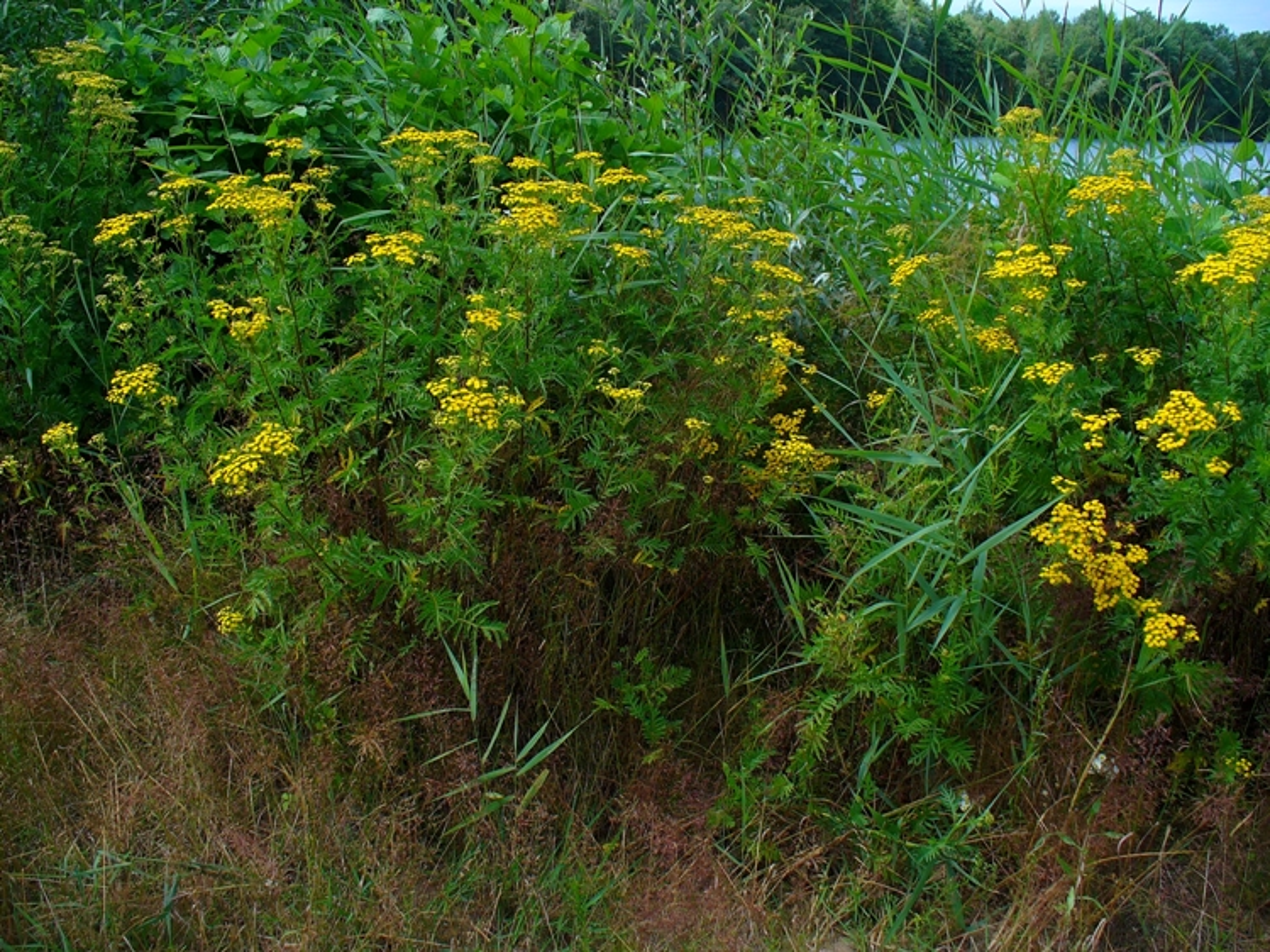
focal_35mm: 37
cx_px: 635
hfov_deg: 50.2
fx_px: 1357
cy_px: 476
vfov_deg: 38.6
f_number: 5.6
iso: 64
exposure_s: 1/160
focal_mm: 6.1
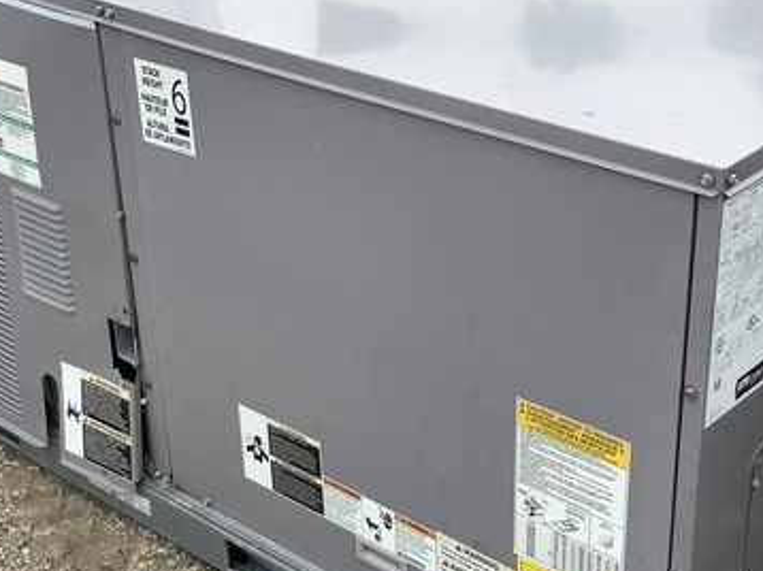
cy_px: 282
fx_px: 1432
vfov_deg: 22.6
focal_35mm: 65
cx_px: 426
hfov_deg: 29.8
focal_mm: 3.3
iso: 25
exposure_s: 1/806
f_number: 2.4
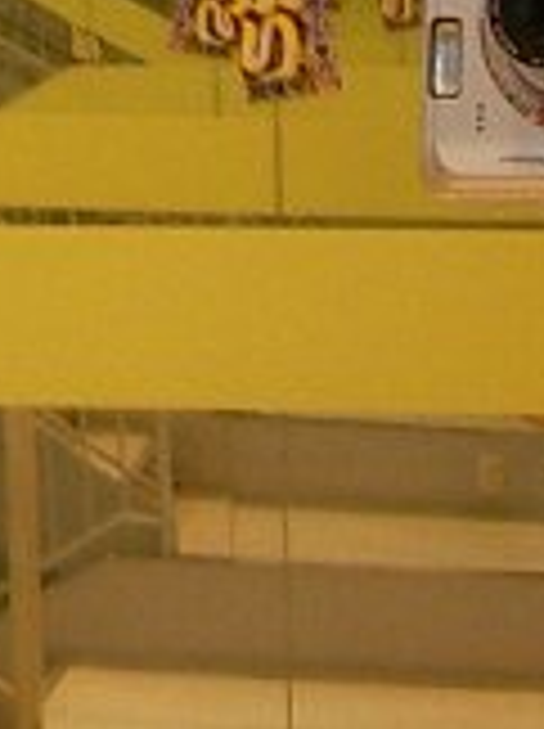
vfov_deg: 11.3
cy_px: -18
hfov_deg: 8.1
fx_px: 3635
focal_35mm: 173
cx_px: -593
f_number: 2.6
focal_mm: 5.8
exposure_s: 1/60
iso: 80
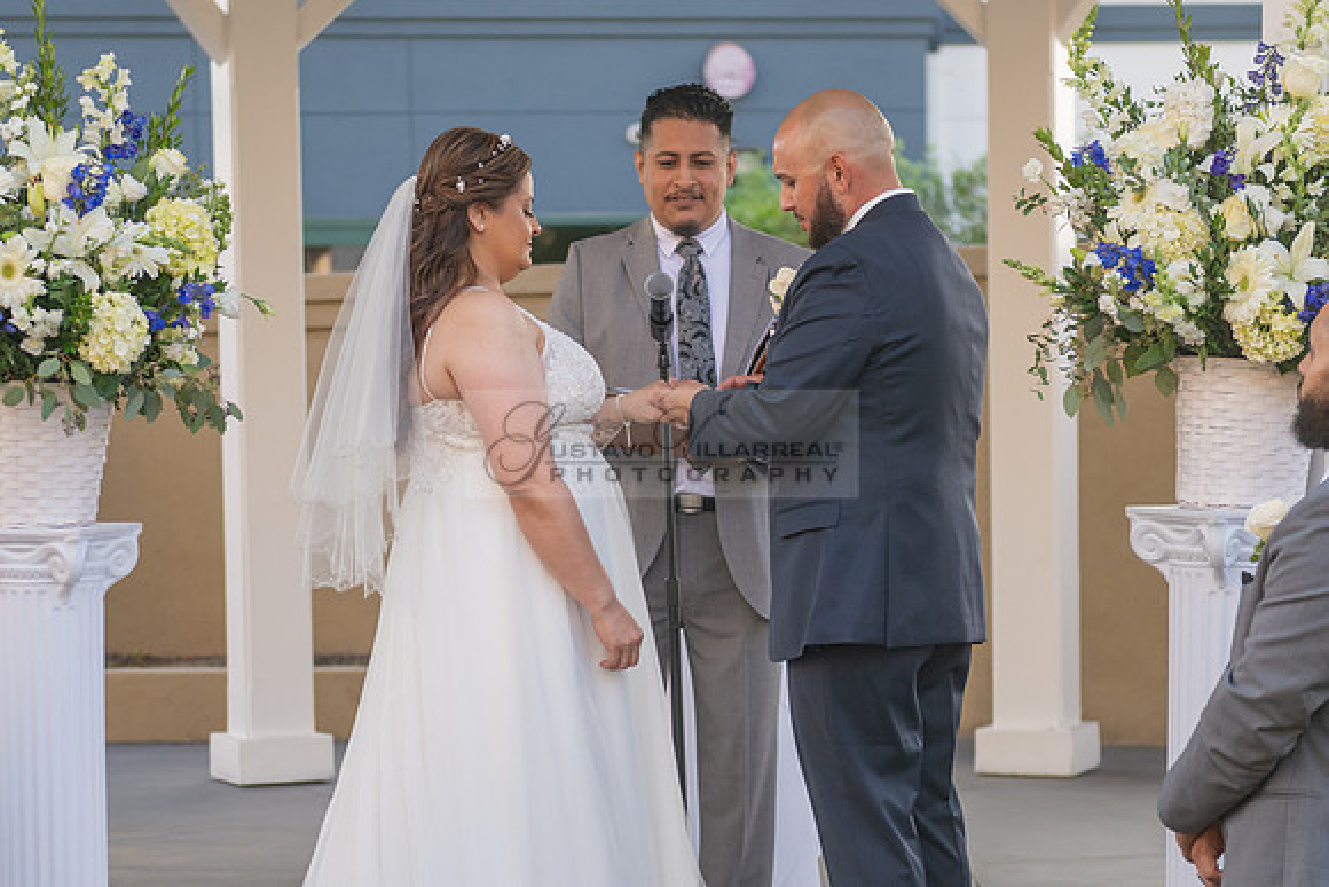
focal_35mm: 110
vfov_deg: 12.4
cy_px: 654
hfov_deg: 18.5
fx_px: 4072
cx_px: 508
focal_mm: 70
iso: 400
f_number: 2.8
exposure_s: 1/800
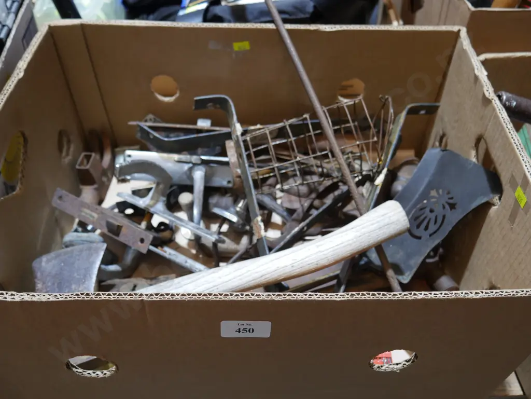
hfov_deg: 56.8
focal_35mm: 32
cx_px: 266
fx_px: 491
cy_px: 200
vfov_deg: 44.2
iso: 500
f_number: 3.6
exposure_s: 1/60
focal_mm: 16
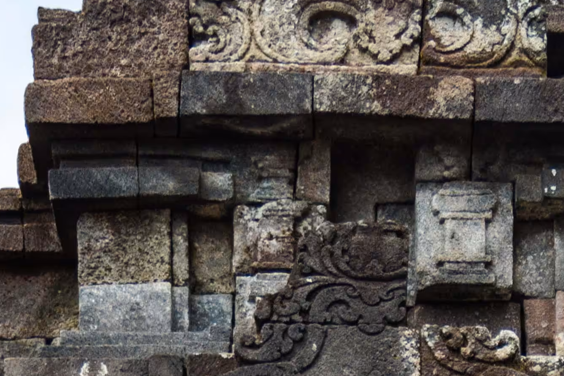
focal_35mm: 155
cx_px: 365
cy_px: 1263
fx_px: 2432
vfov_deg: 7.4
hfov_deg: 13.2
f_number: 3.8
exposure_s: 1/400
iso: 100
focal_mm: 23
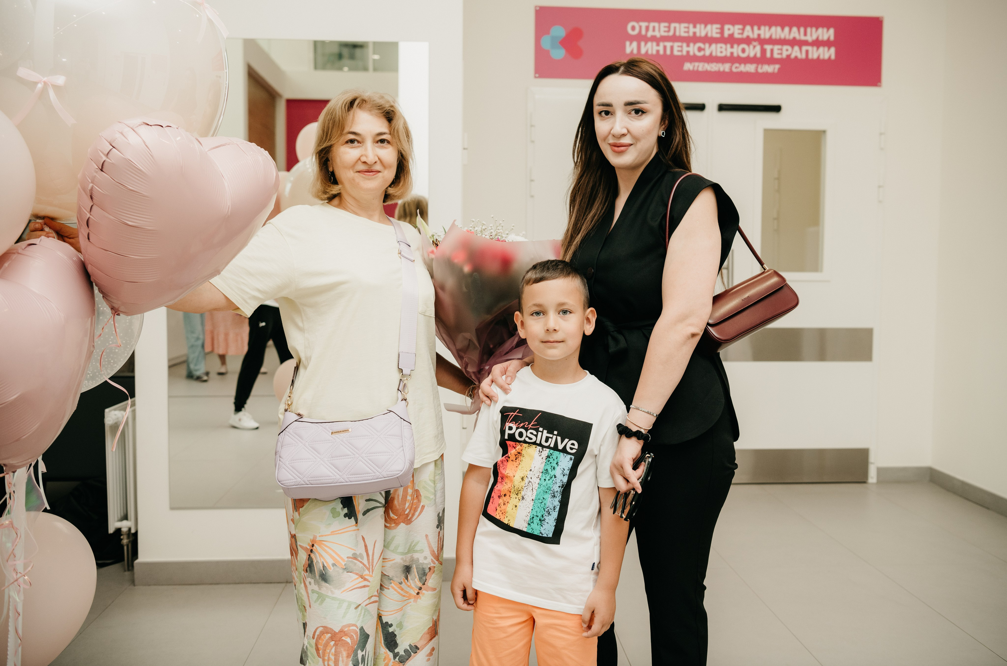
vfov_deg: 40.1
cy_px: 324
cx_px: 514
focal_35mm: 33
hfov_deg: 57.8
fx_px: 913
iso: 320
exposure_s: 1/160
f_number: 4
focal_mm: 32
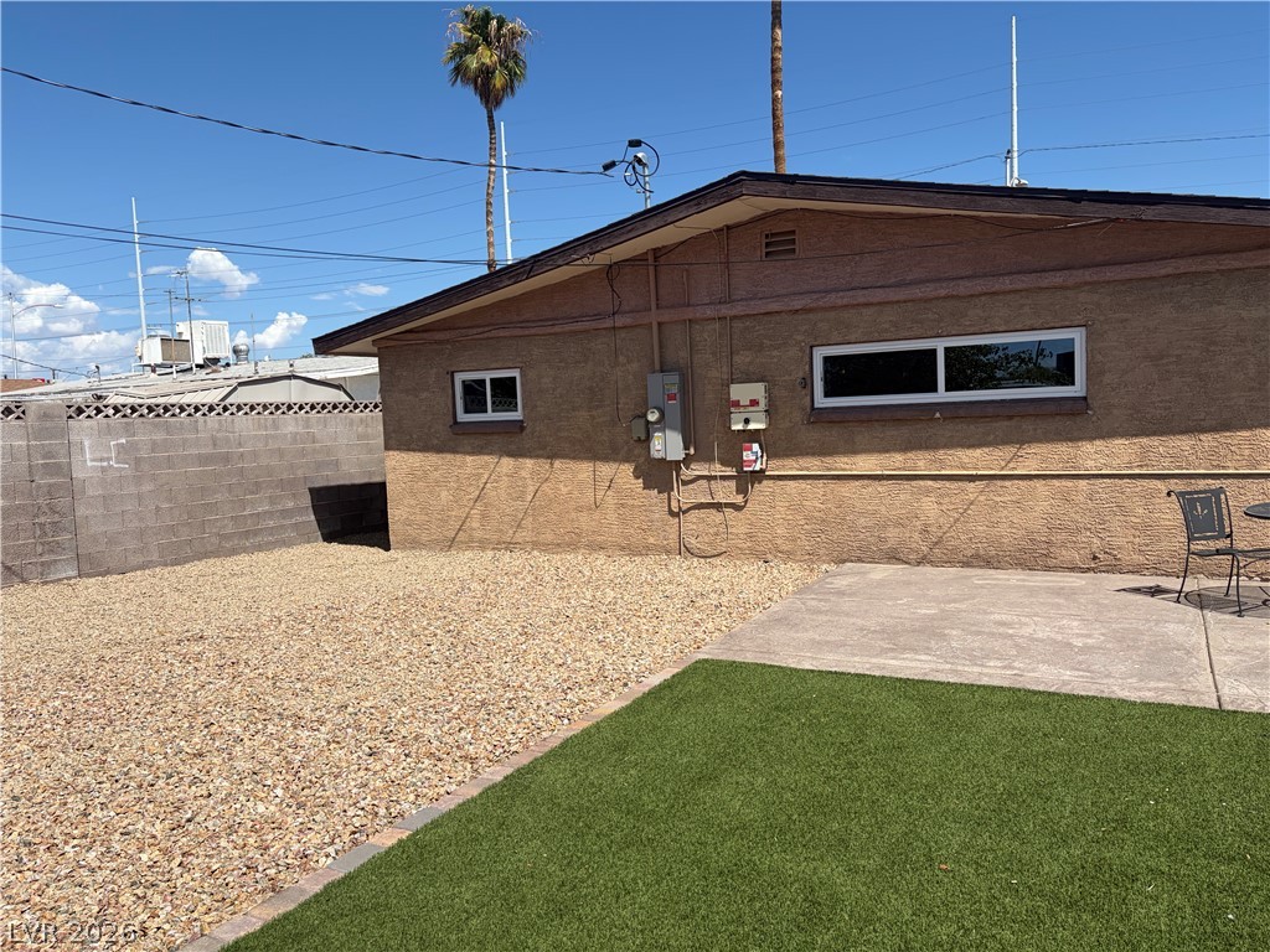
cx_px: 635
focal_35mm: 26
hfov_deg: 67.3
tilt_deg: -3.6
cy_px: 476
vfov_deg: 53.1
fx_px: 954
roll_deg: +2.7
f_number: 1.6
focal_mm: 5.96
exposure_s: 1/6329
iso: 64
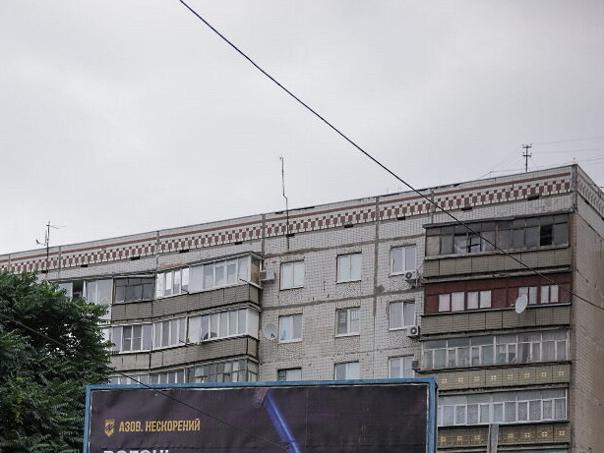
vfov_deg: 15.4
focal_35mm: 92
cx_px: 265
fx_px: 1606
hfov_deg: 21.3
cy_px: 555
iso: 800
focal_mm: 49
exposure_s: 1/8000
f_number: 2.8
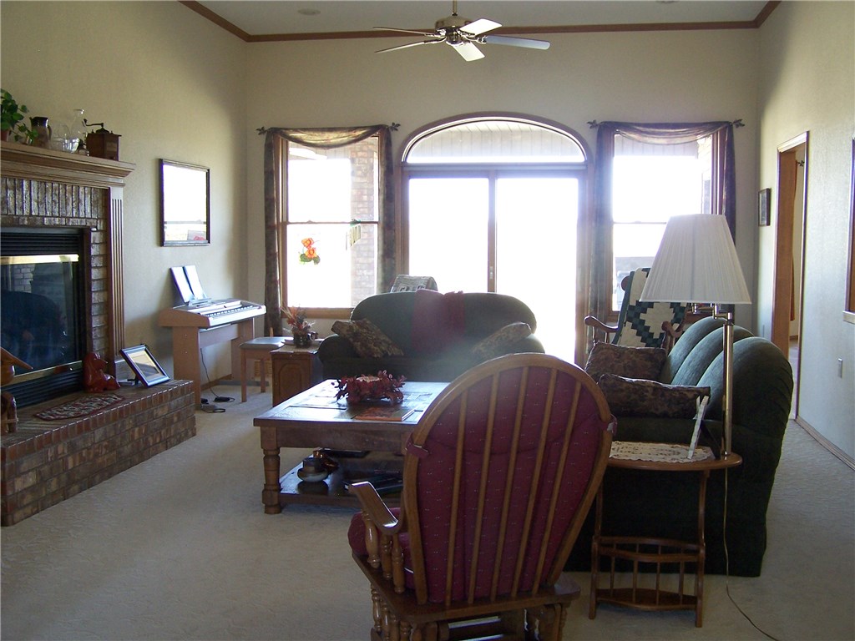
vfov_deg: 37.7
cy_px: 320
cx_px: 428
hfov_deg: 49.0
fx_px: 939
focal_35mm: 38
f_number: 2.8
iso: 140
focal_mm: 6.3
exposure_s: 1/20
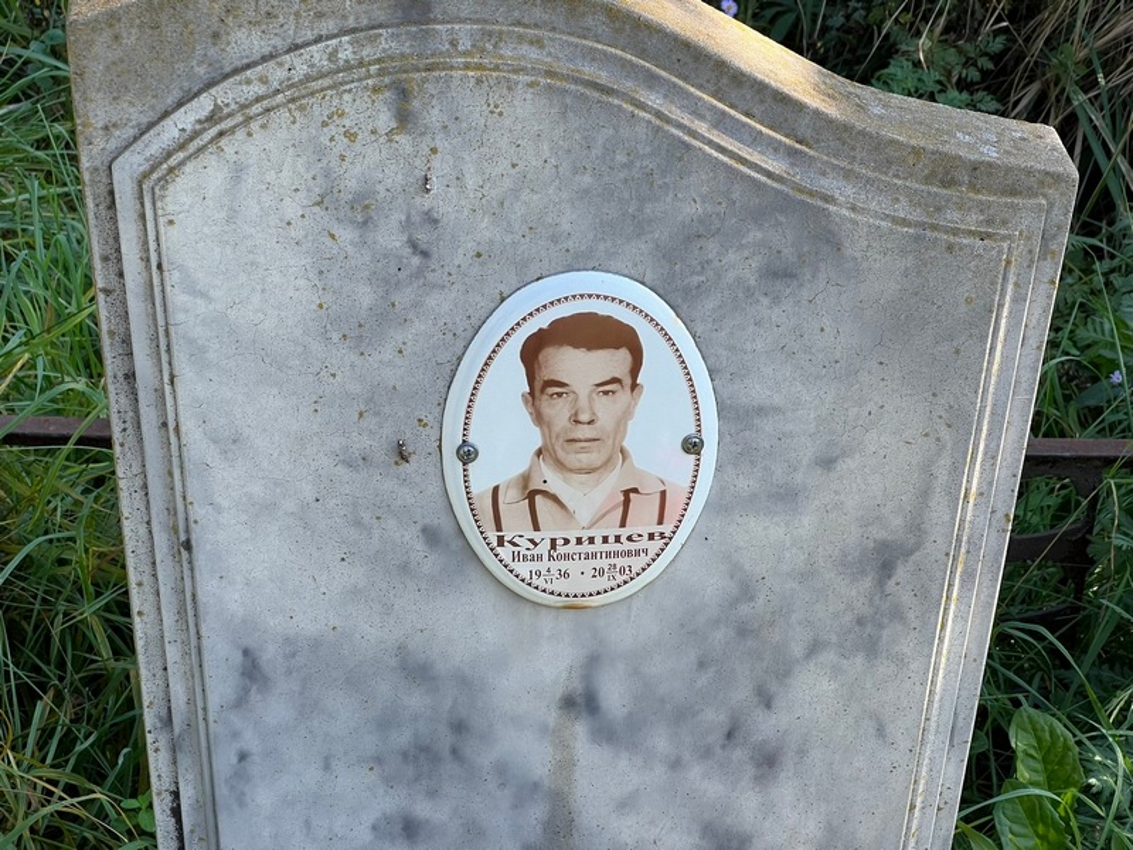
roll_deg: -3.1
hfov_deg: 25.3
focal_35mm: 77
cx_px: 566
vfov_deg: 19.1
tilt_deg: -28.3
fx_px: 2520
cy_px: 425
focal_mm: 9
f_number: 2.8
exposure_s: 1/227
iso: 32
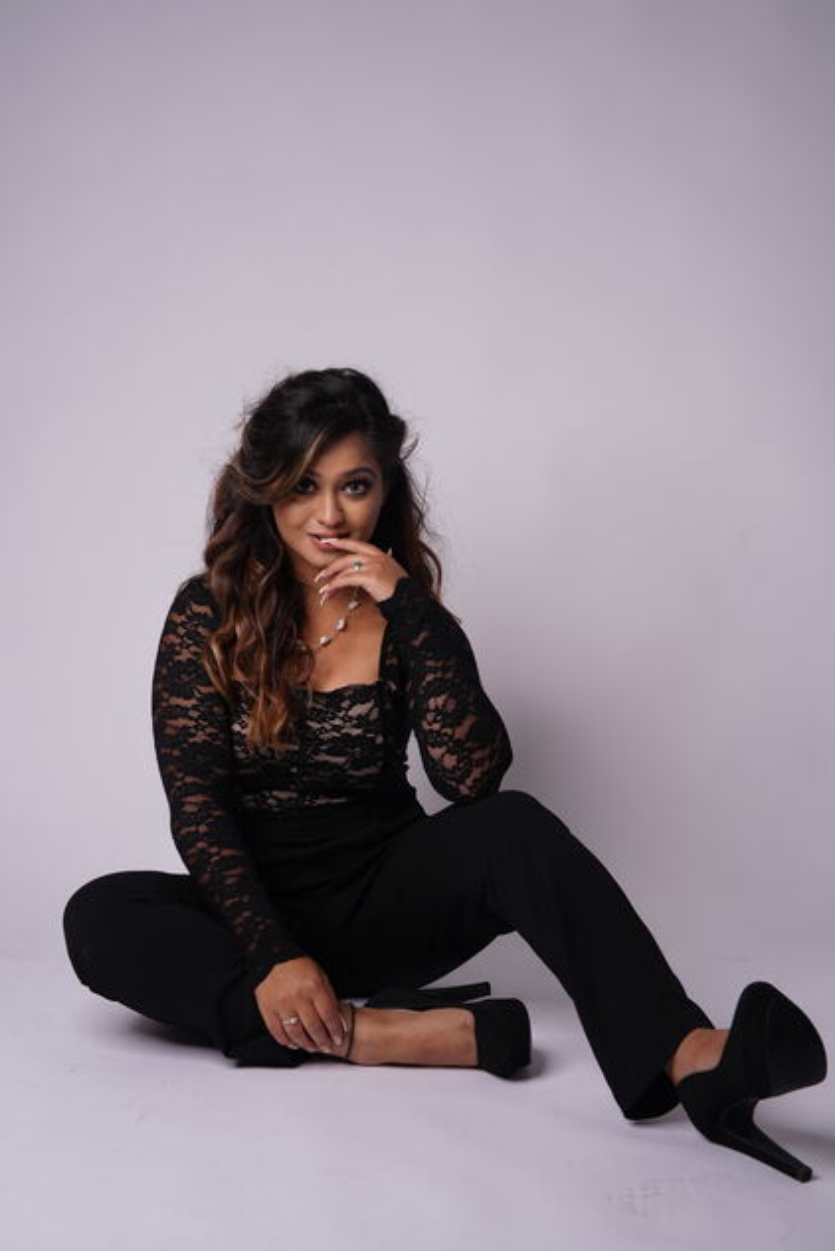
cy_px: 626
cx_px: 418
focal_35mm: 50
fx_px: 1738
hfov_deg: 27.0
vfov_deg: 39.6
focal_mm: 50
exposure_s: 1/60
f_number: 5.6
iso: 64
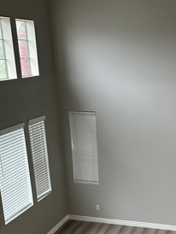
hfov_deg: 25.9
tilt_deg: -19.9
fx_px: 379
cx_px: 128
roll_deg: +0.5
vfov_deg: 33.0
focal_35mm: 56
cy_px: 199
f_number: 1.78
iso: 320
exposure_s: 1/60
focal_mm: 6.86
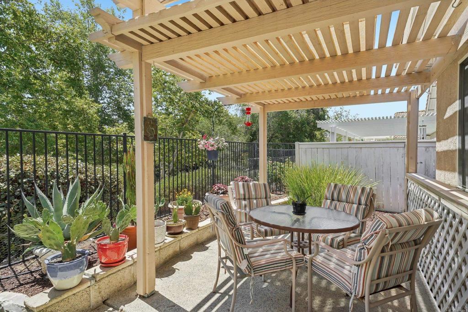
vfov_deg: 64.5
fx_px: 247
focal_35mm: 19
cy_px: 156
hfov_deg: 86.9
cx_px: 234
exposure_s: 1/40
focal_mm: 19
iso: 100
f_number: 13
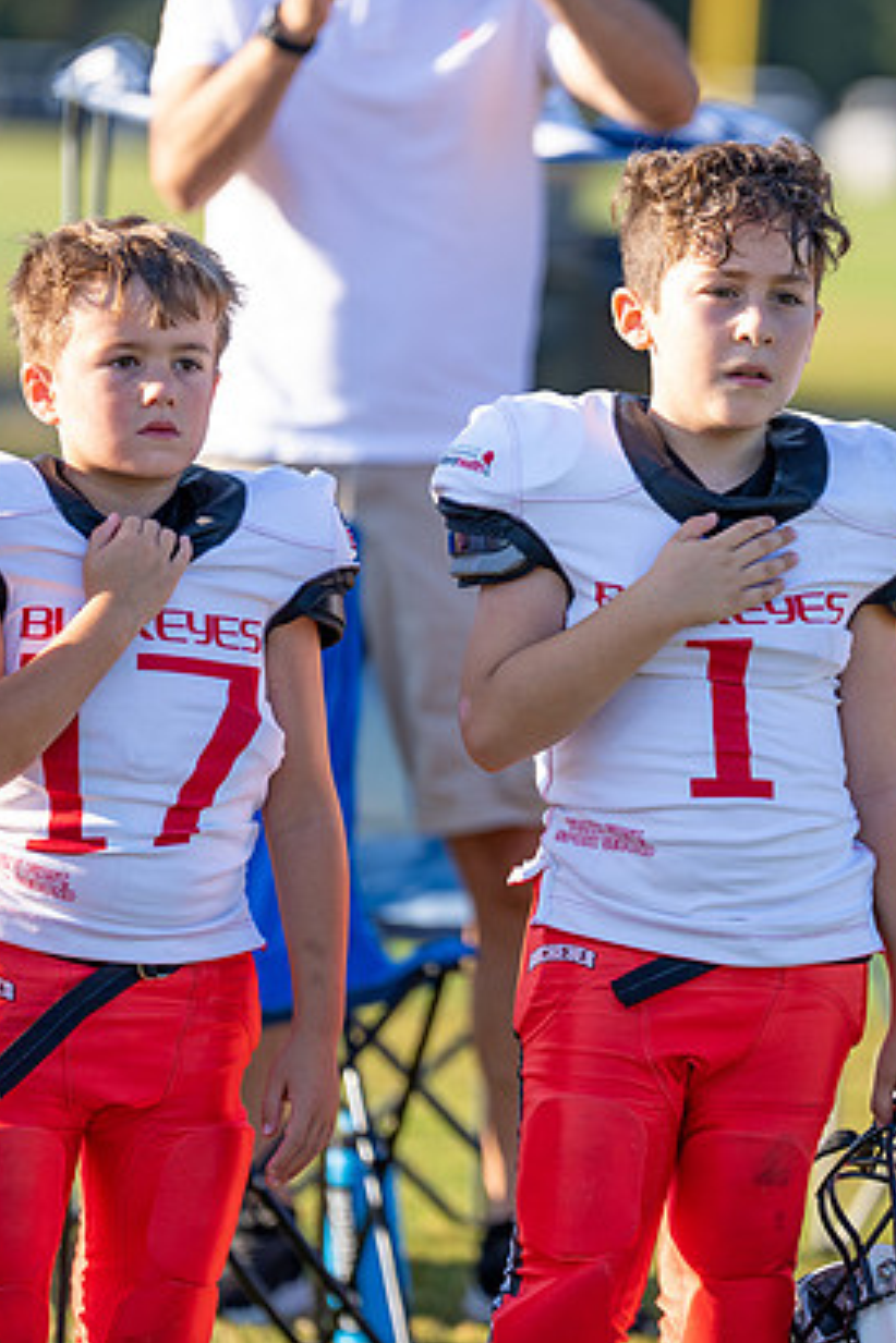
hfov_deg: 4.5
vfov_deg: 6.8
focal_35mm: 302
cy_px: 673
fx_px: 11274
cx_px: 690
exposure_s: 1/640
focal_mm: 200
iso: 100
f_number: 2.8
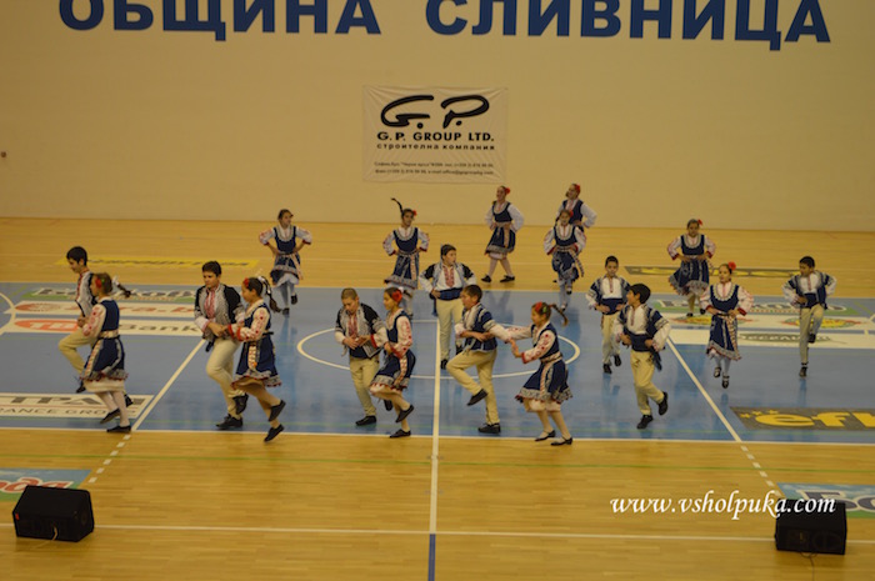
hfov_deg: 33.4
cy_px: 290
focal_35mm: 60
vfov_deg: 22.6
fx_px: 1457
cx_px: 438
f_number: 5.3
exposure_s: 1/100
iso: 400
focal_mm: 40
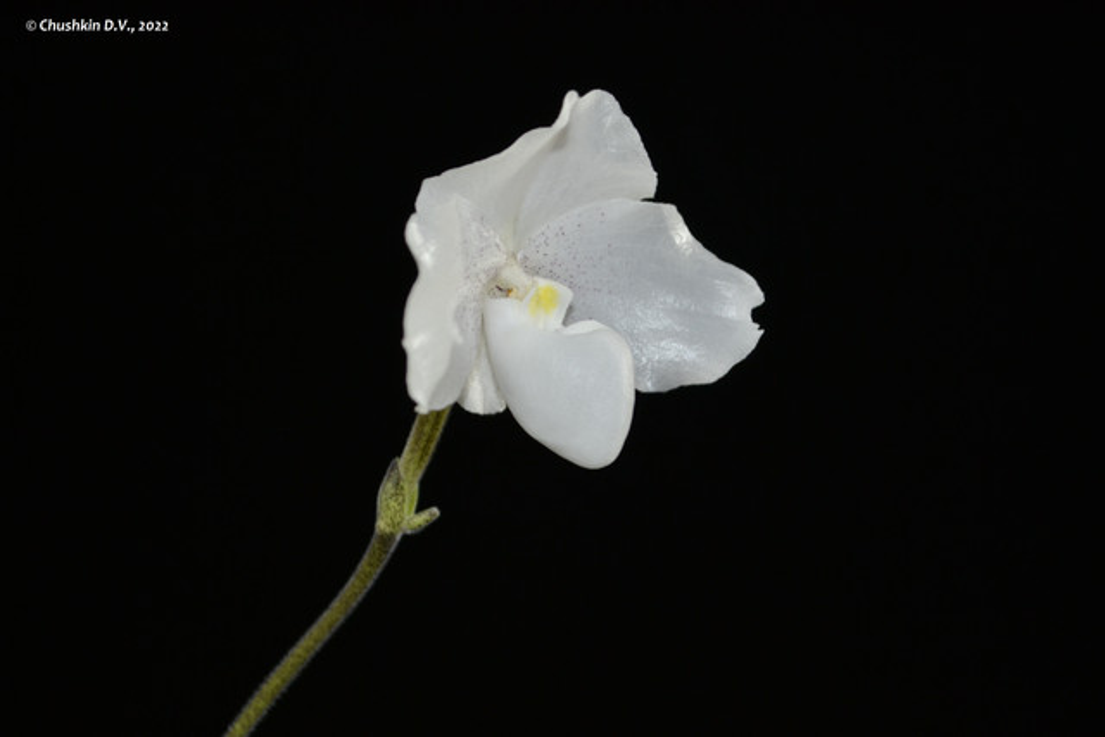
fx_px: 2533
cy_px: 368
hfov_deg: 24.6
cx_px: 552
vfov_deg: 16.6
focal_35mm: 82
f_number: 5.6
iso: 400
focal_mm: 55
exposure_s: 1/60
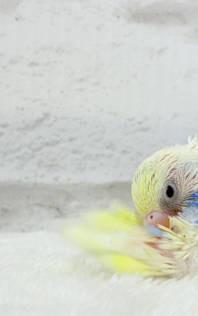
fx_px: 639
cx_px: 126
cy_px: 157
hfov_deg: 17.6
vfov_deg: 27.8
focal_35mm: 74
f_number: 1.6
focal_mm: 5.96
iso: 64
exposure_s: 1/100
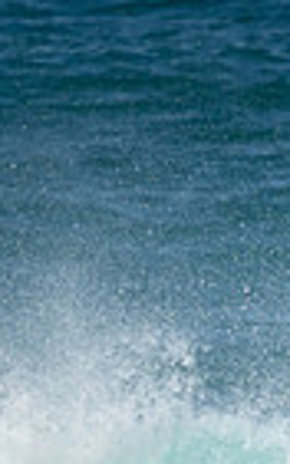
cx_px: 656
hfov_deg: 0.4
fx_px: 42342
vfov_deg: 0.6
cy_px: 607
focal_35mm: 3345
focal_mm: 800
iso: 640
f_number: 11
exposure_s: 1/2000
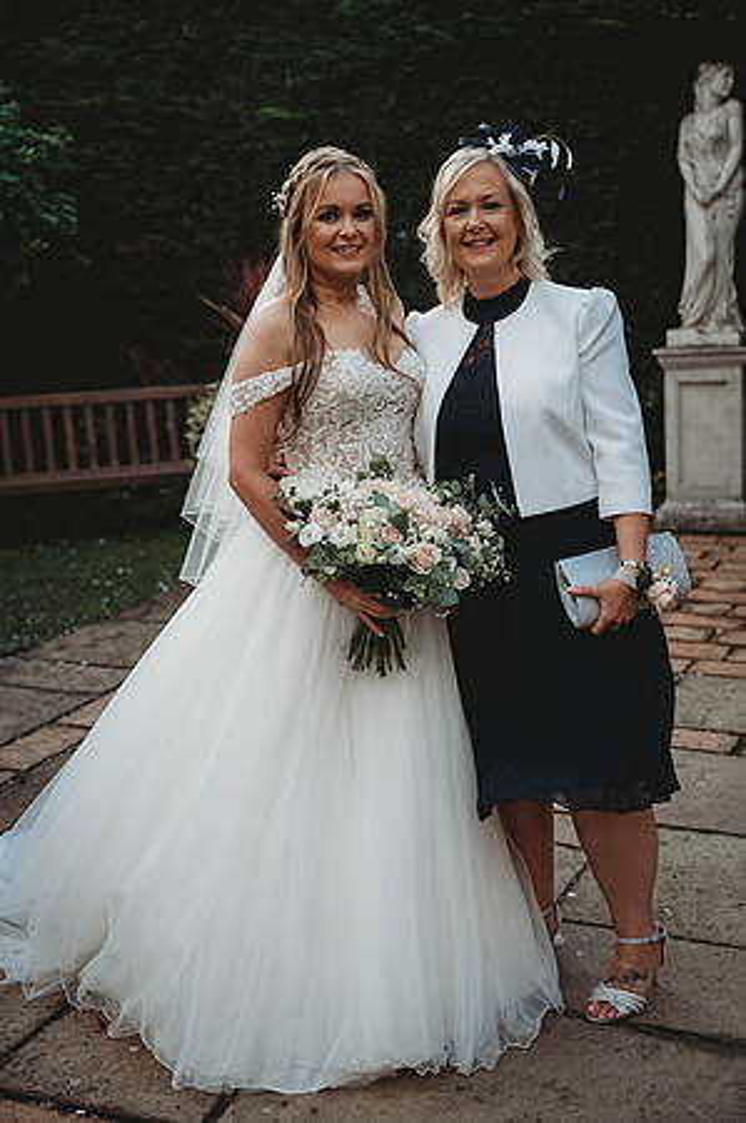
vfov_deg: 42.8
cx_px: 373
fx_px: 1433
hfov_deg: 29.2
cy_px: 562
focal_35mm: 46
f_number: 2.8
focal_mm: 46
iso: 100
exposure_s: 1/320
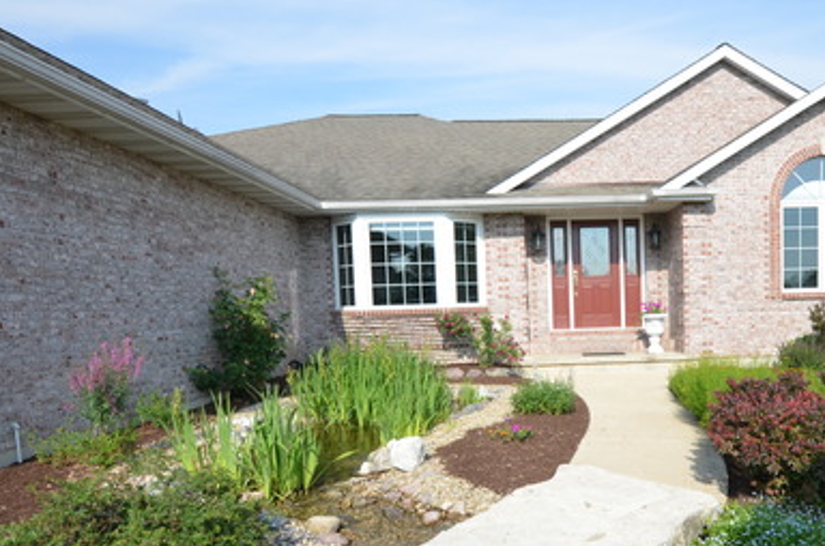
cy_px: 337
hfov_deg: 69.3
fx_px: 571
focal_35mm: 25
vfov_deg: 50.6
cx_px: 561
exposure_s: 1/250
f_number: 8
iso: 180
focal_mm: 10
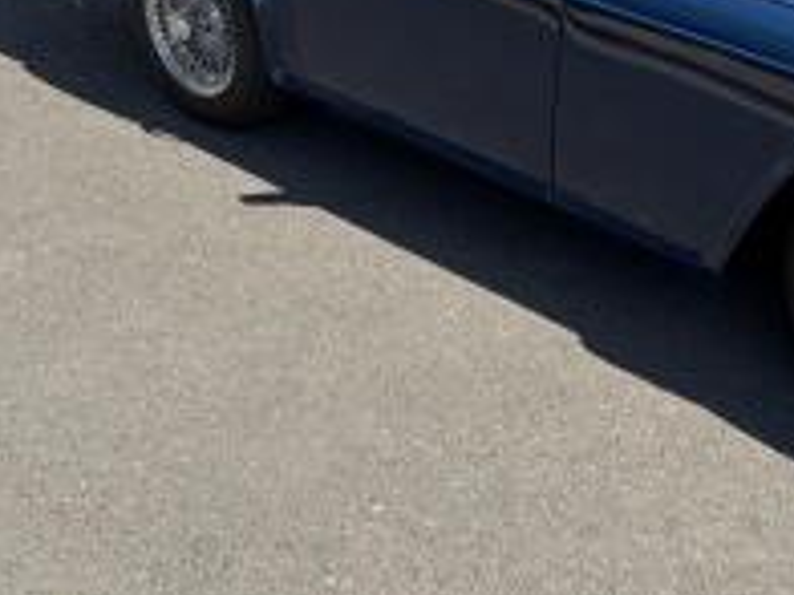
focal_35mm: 53
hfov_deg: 34.0
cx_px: 729
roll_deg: -2.9
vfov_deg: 26.4
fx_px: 1216
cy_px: 32
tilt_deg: -20.2
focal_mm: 5.96
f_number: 1.6
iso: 50
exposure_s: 1/1484
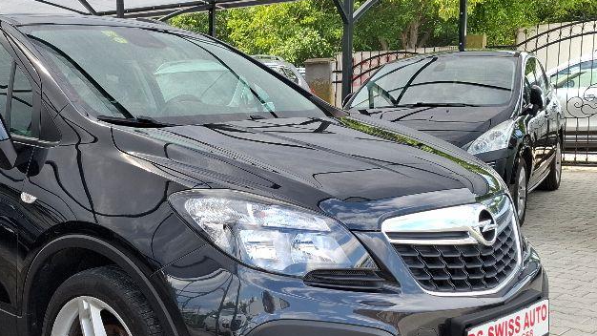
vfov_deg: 24.8
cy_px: 213
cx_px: 154
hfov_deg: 41.7
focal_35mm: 48
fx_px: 760
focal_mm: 5.54
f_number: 1.8
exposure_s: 1/380
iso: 50
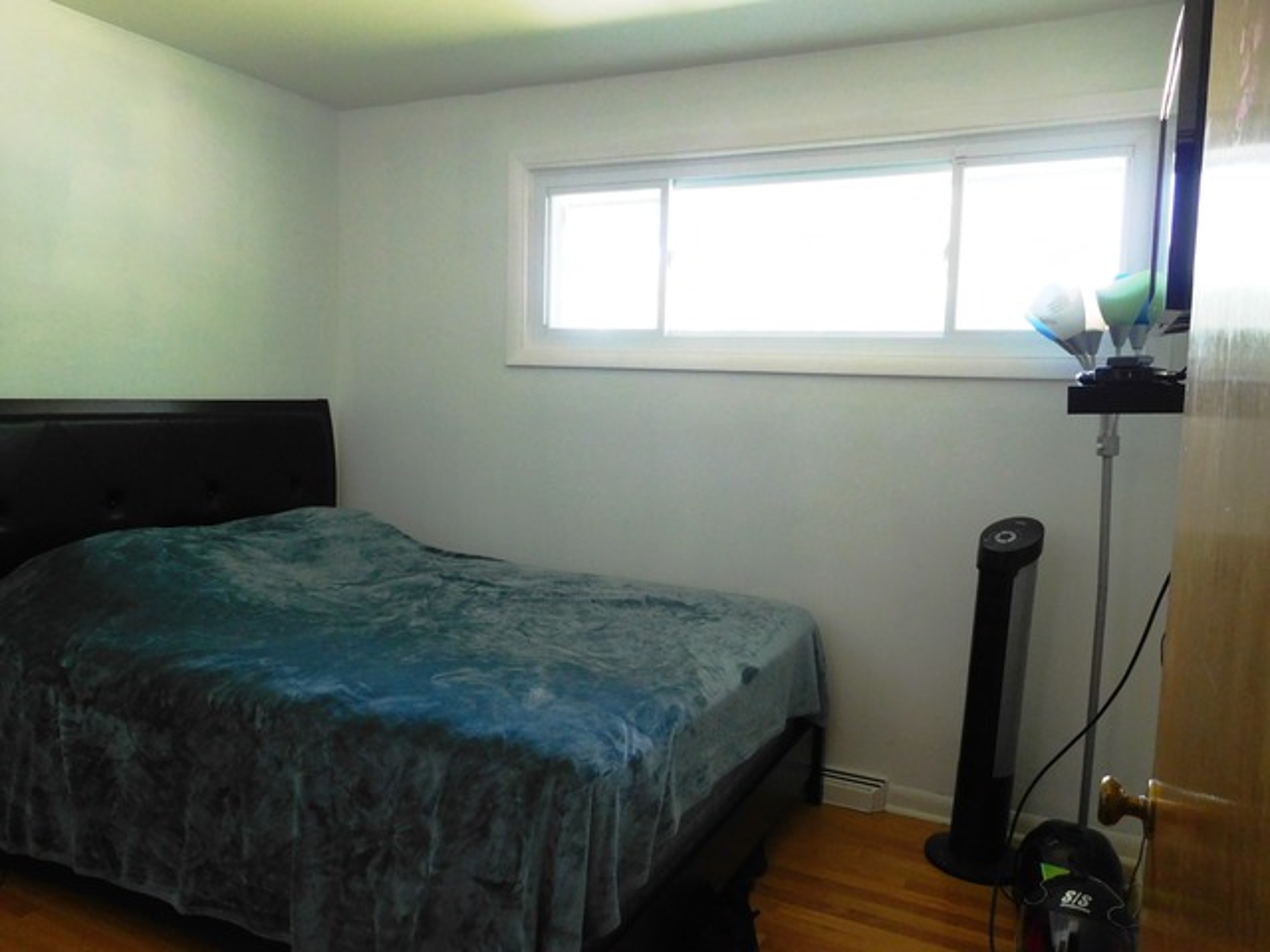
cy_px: 476
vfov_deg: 54.9
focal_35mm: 25
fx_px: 917
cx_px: 635
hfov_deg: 69.4
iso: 400
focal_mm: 4.5
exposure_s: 1/30
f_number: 3.4
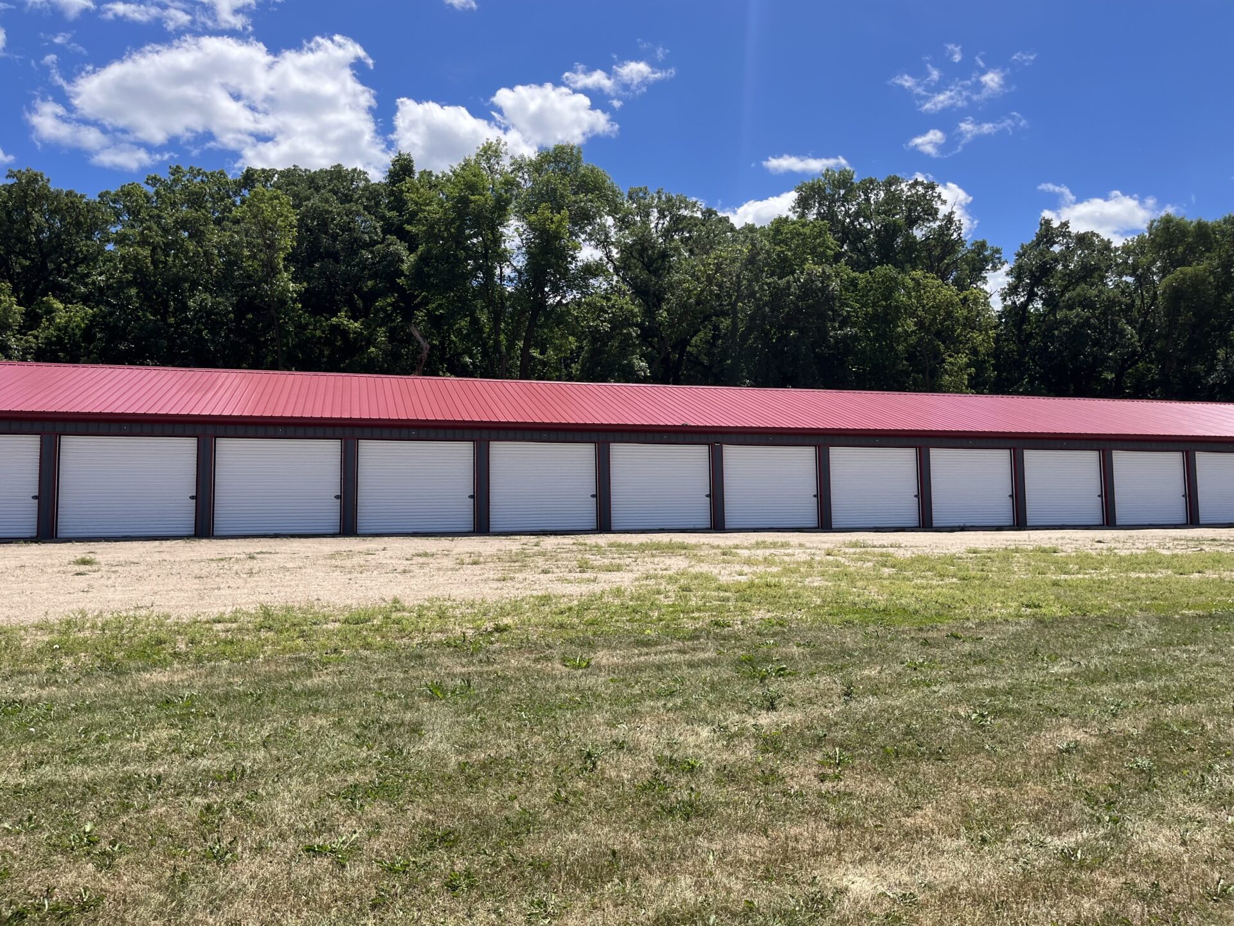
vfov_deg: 53.1
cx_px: 617
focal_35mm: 26
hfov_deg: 67.3
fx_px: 927
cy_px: 463
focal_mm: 5.1
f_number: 1.6
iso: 50
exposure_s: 1/3521
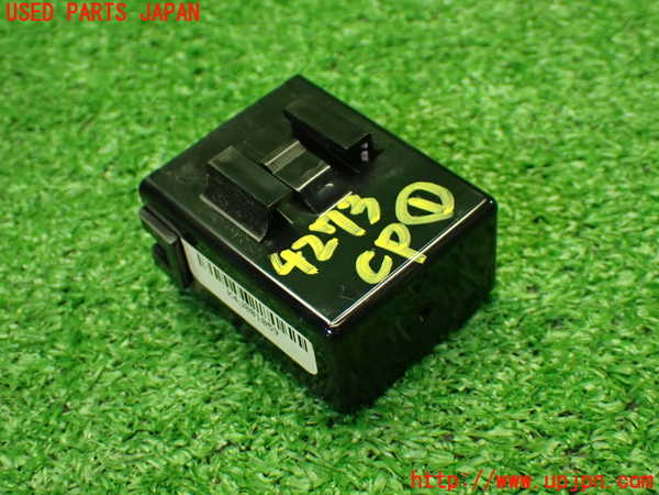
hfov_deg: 35.5
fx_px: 1028
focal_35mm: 54
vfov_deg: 27.0
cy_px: 248
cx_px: 330
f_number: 3.3
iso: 800
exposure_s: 1/60
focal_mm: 9.65
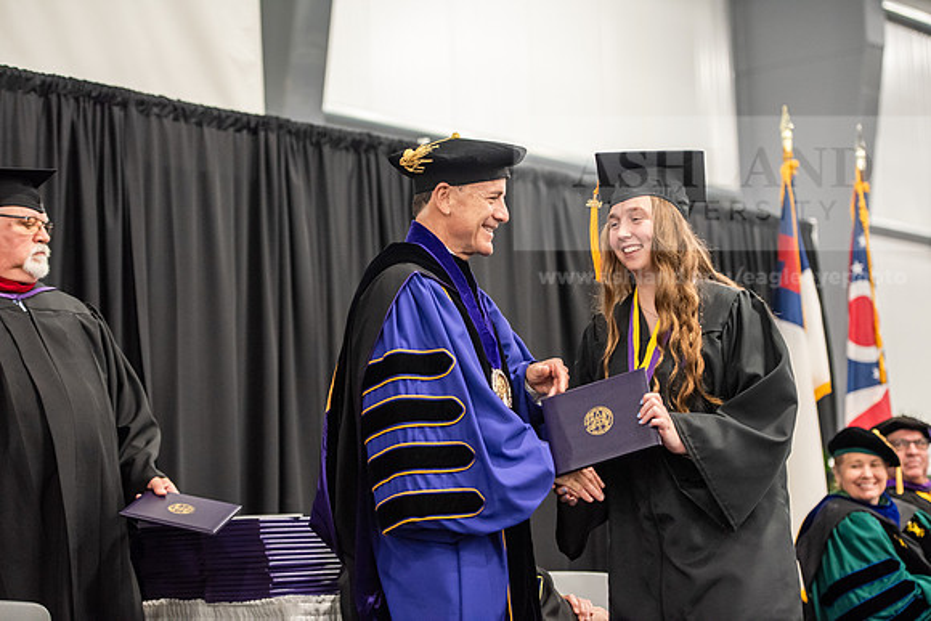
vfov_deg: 15.9
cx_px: 466
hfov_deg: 23.6
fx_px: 2224
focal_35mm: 86
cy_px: 310
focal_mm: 86
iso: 3200
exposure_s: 1/200
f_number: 3.2
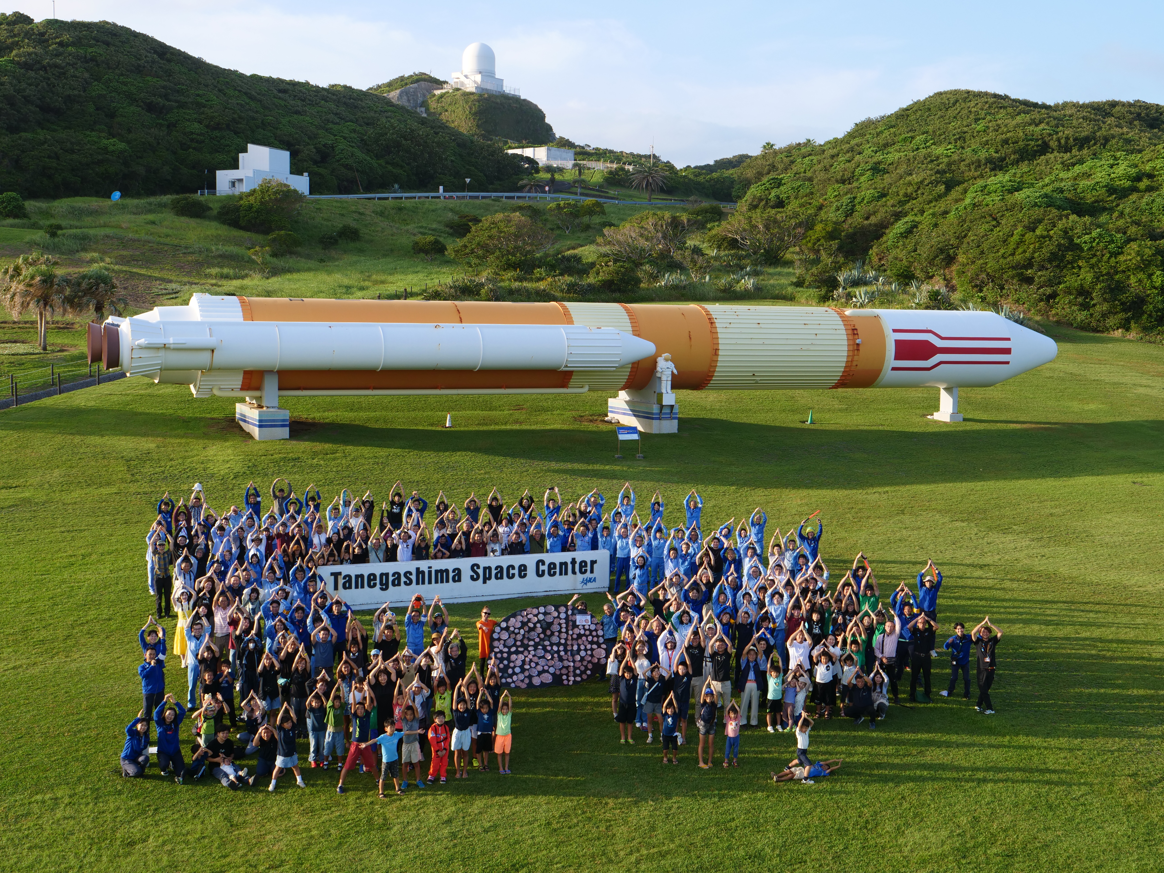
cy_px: 436
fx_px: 1480
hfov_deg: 42.9
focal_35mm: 44
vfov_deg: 32.9
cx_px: 582
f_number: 5.6
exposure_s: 1/320
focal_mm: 22
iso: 200
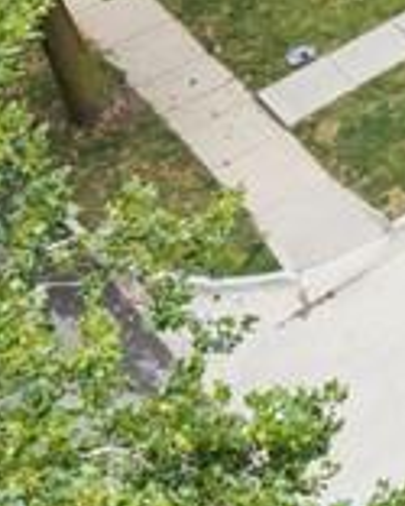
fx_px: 2305
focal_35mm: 154
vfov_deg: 12.1
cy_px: -172
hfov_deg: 8.4
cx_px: 1218
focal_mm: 8.67
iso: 100
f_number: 1.8
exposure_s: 1/730
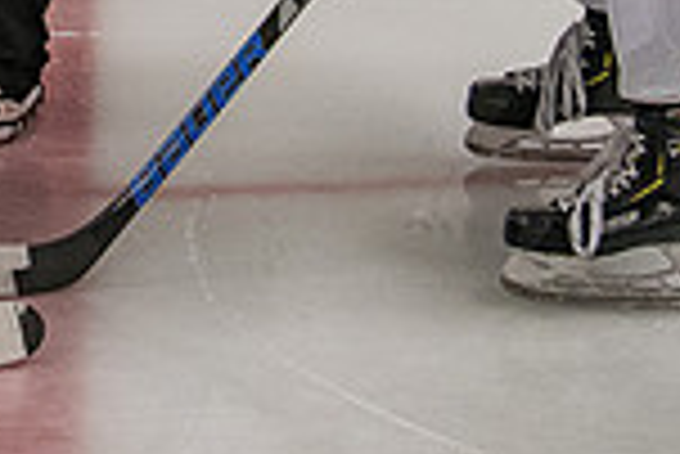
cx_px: -52
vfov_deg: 7.4
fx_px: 3384
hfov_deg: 11.3
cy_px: -460
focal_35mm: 179
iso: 1250
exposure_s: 1/250
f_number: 4.5
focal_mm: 28
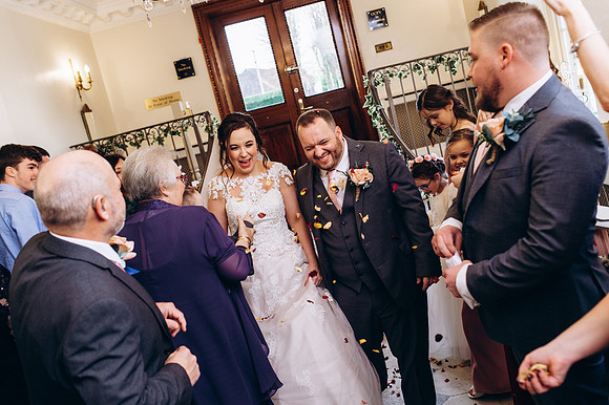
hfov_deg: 54.5
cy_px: 202
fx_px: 592
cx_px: 304
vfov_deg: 37.8
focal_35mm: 35
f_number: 4
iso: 640
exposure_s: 1/320
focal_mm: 35
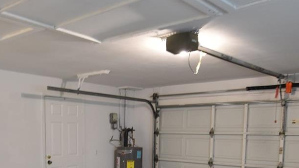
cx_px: 129
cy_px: 164
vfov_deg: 27.5
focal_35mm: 41
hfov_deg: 49.3
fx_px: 325
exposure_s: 1/10
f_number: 3.5
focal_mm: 10
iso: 800
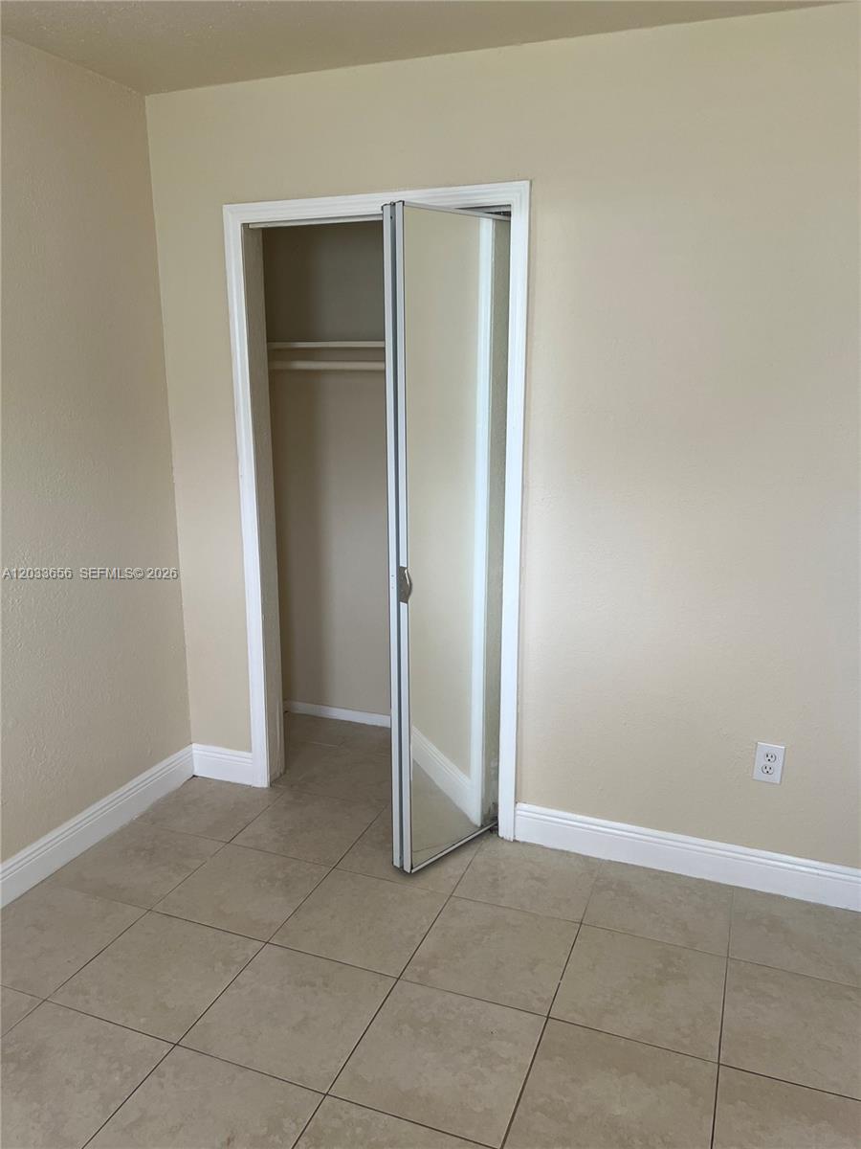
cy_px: 574
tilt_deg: -11.9
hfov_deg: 53.1
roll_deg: +0.1
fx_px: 862
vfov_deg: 67.3
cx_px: 430
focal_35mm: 26
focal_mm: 5.7
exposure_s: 1/108
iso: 125
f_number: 1.5
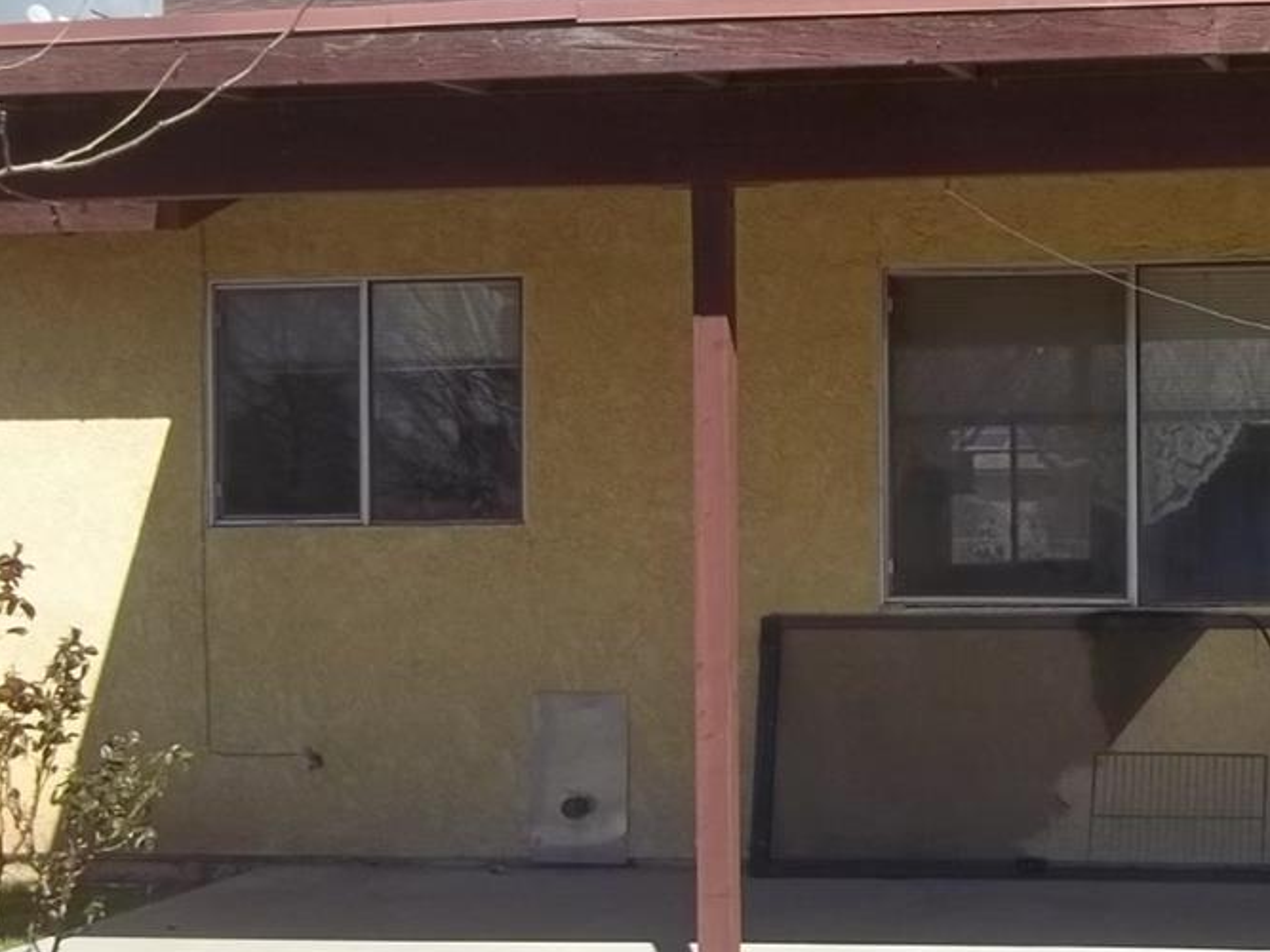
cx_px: 1116
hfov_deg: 26.2
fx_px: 2641
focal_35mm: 72
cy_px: 531
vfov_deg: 20.4
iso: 64
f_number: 8.8
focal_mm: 5.7
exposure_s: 1/125
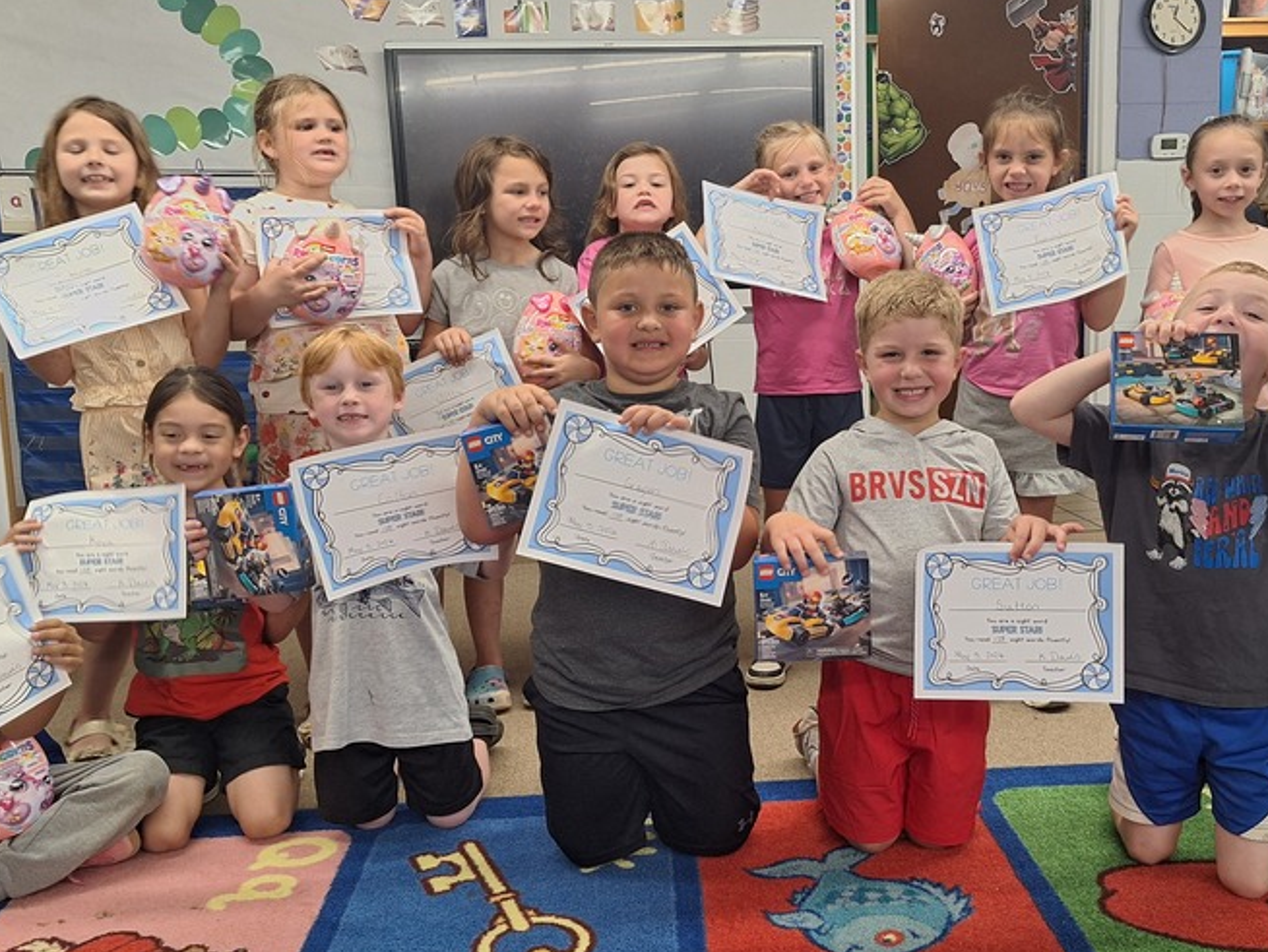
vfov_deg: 39.7
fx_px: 1319
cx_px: 766
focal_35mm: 36
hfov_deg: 51.0
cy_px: 475
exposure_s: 1/40
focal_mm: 5.54
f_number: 1.8
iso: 100
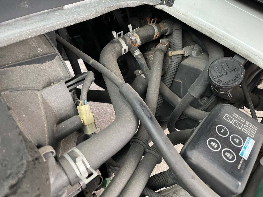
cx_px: 132
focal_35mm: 25
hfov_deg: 69.4
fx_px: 190
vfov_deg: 54.9
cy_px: 98
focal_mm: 5.1
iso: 640
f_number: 1.6
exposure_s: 1/40
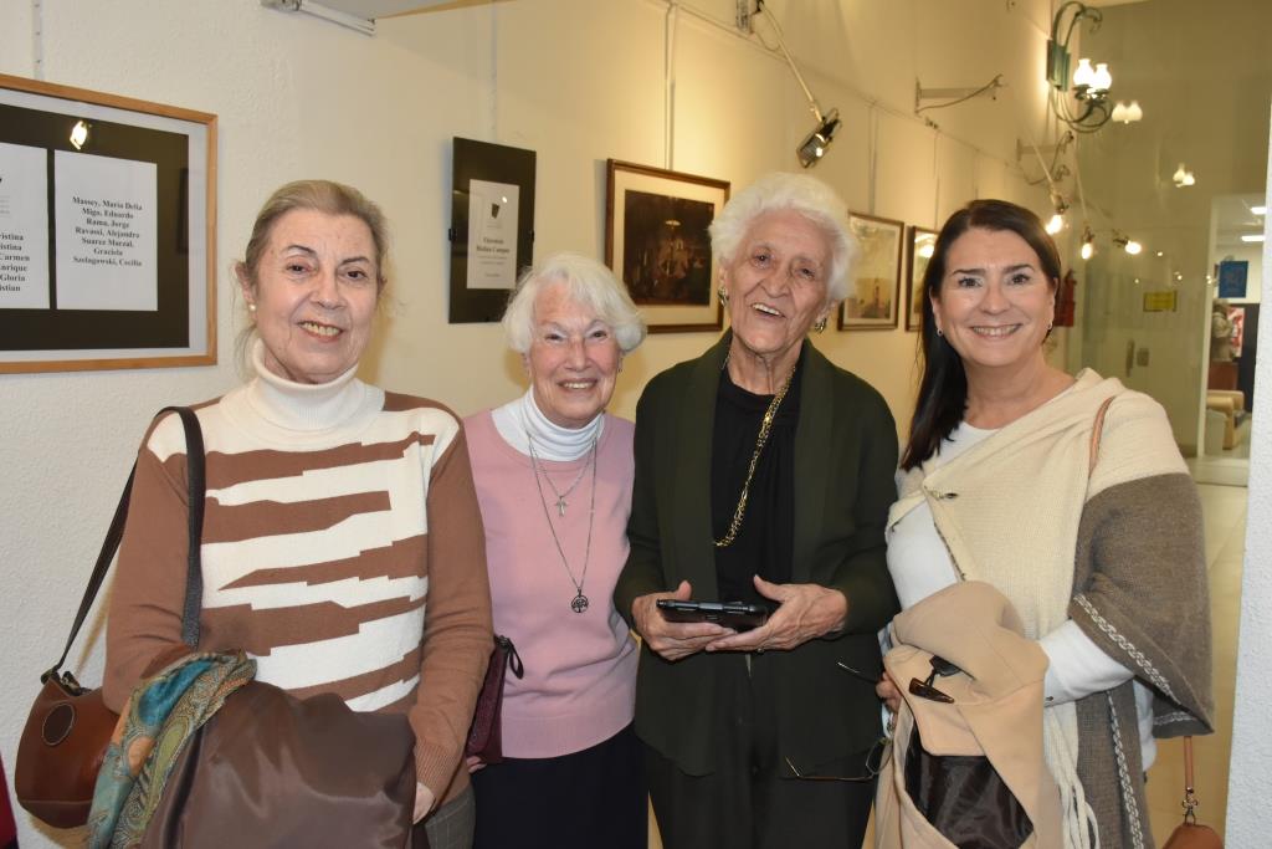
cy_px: 424
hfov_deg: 61.9
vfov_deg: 43.6
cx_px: 636
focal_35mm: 30
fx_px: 1060
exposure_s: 1/80
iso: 1600
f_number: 5.6
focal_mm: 20
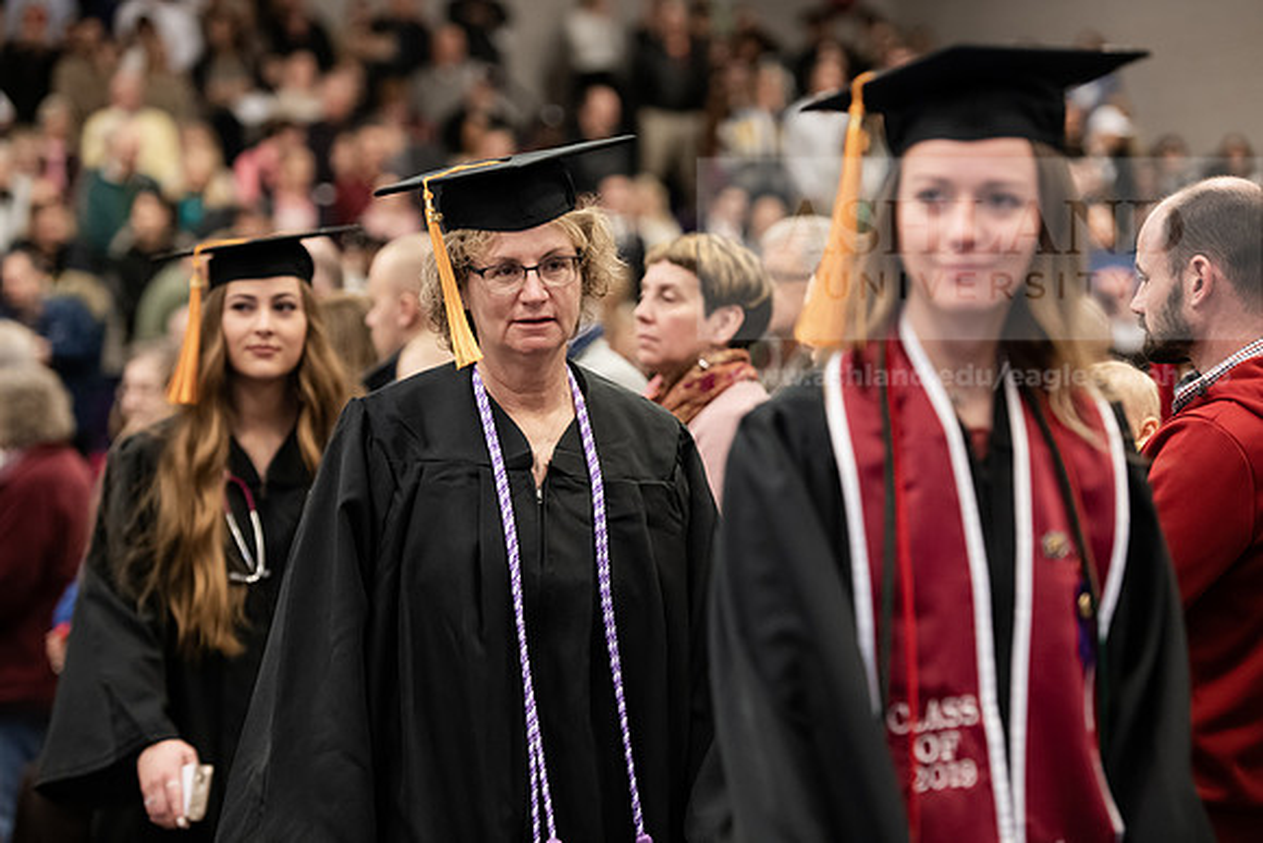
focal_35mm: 116
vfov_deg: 11.8
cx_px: 632
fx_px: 4070
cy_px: 422
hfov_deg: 17.6
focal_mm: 116
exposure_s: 1/200
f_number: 3.2
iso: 2000
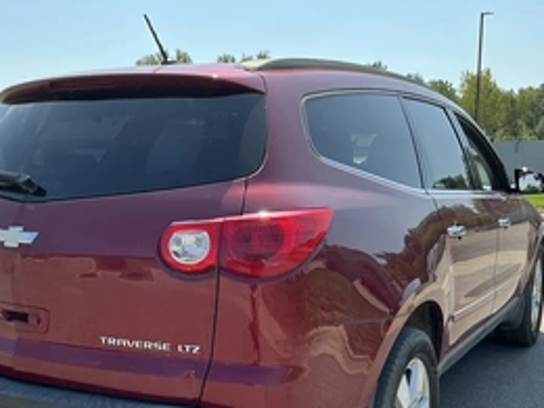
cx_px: 218
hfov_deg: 43.6
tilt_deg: -7.6
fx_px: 676
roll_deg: +0.5
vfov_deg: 33.2
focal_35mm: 43
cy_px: 287
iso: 25
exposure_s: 1/962
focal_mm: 3
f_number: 1.8
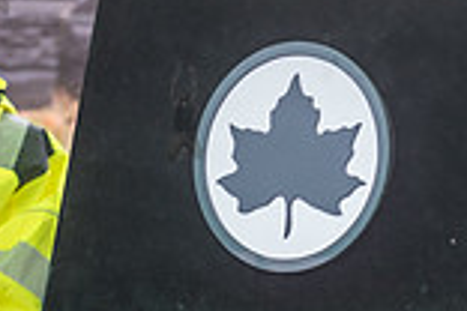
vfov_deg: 3.1
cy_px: -81
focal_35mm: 439
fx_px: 5694
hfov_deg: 4.7
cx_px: 502
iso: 640
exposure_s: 1/250
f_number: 5.6
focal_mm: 105
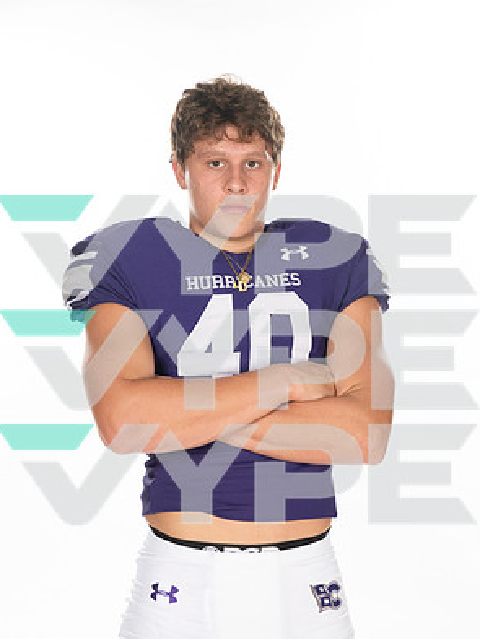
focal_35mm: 77
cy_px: 361
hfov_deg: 19.1
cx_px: 239
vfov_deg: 25.3
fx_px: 1423
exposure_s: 1/320
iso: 800
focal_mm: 70
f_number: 7.1
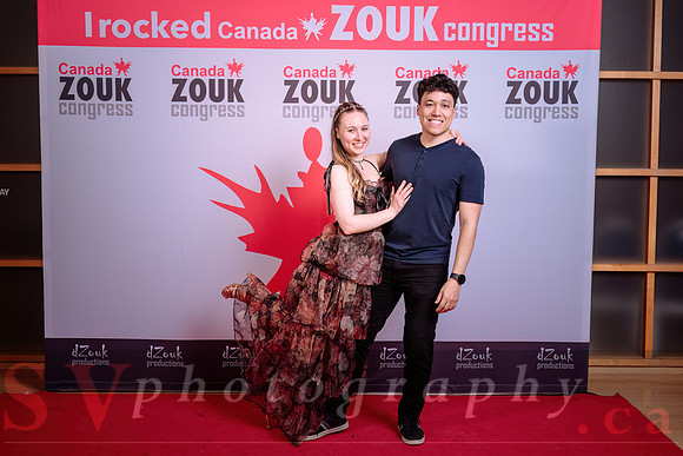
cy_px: 218
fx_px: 822
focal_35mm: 43
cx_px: 341
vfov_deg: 31.0
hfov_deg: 45.1
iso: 100
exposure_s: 1/200
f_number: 5.6
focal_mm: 40
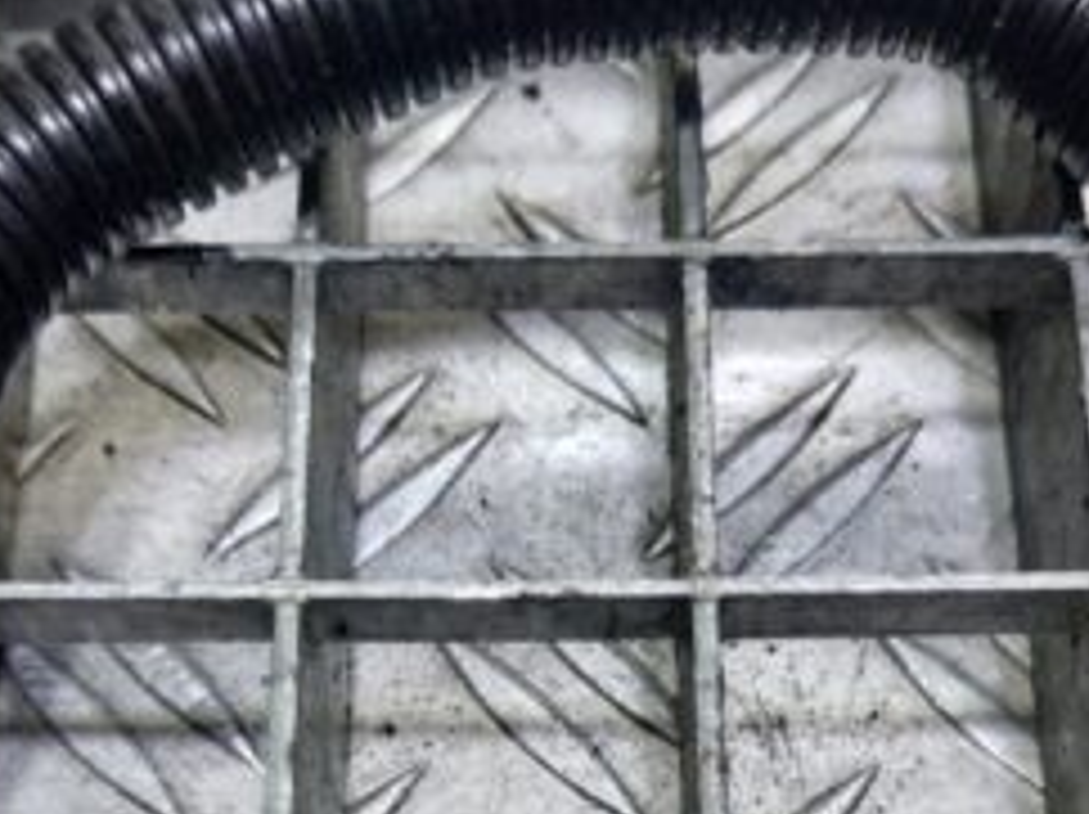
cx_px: 580
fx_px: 1949
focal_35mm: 62
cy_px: 823
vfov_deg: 22.6
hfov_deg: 31.2
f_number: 1.8
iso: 100
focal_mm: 5.23
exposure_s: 1/50
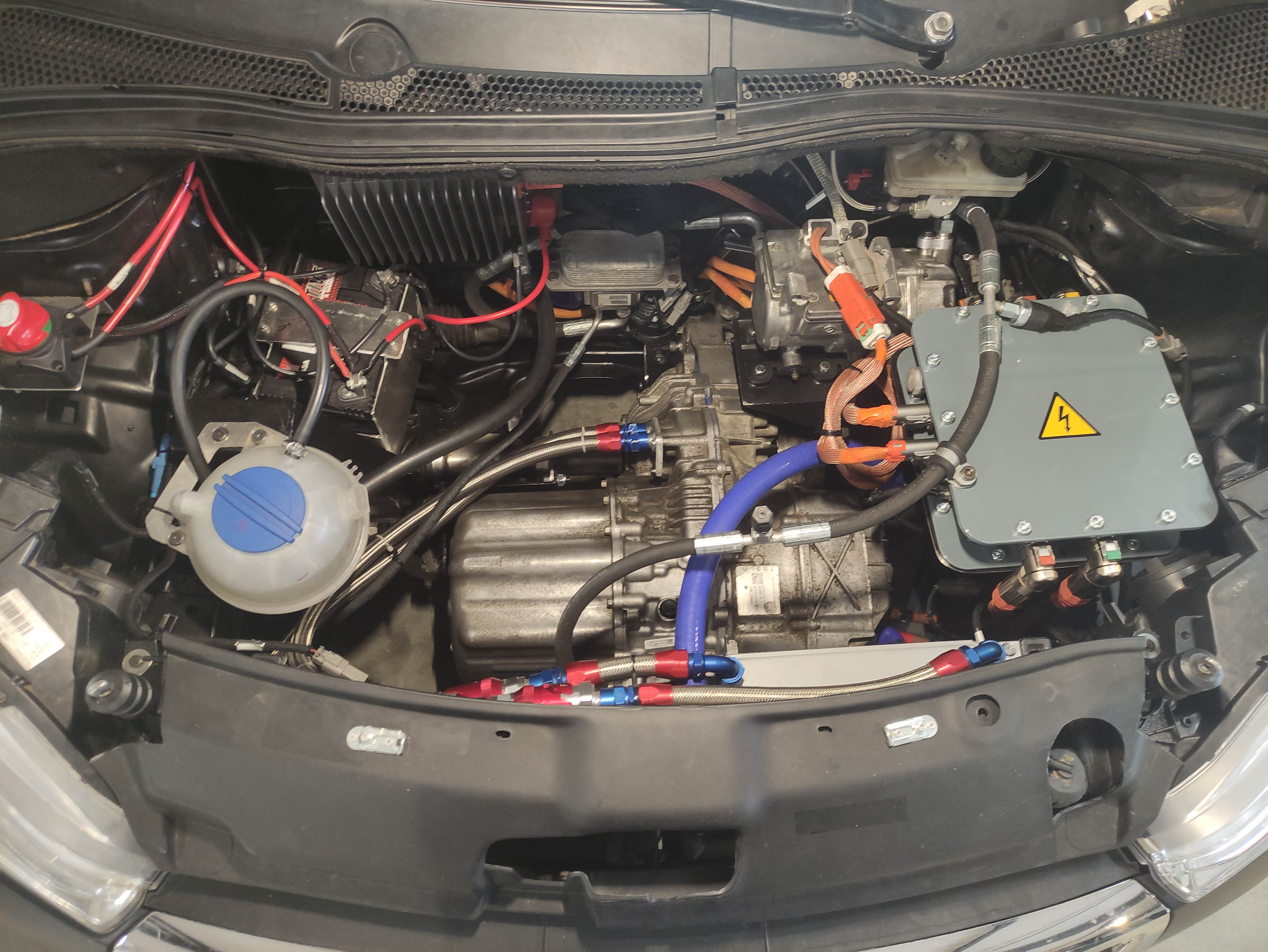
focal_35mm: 25
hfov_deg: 69.4
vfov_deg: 54.9
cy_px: 476
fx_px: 916
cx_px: 634
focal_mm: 5.43
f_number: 1.89
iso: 806
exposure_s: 1/25
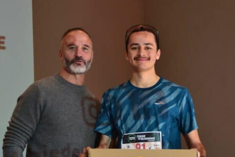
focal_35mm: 142
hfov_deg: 14.4
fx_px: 927
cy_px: 102
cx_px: 106
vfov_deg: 9.7
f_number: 5
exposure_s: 1/80
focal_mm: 60
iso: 800
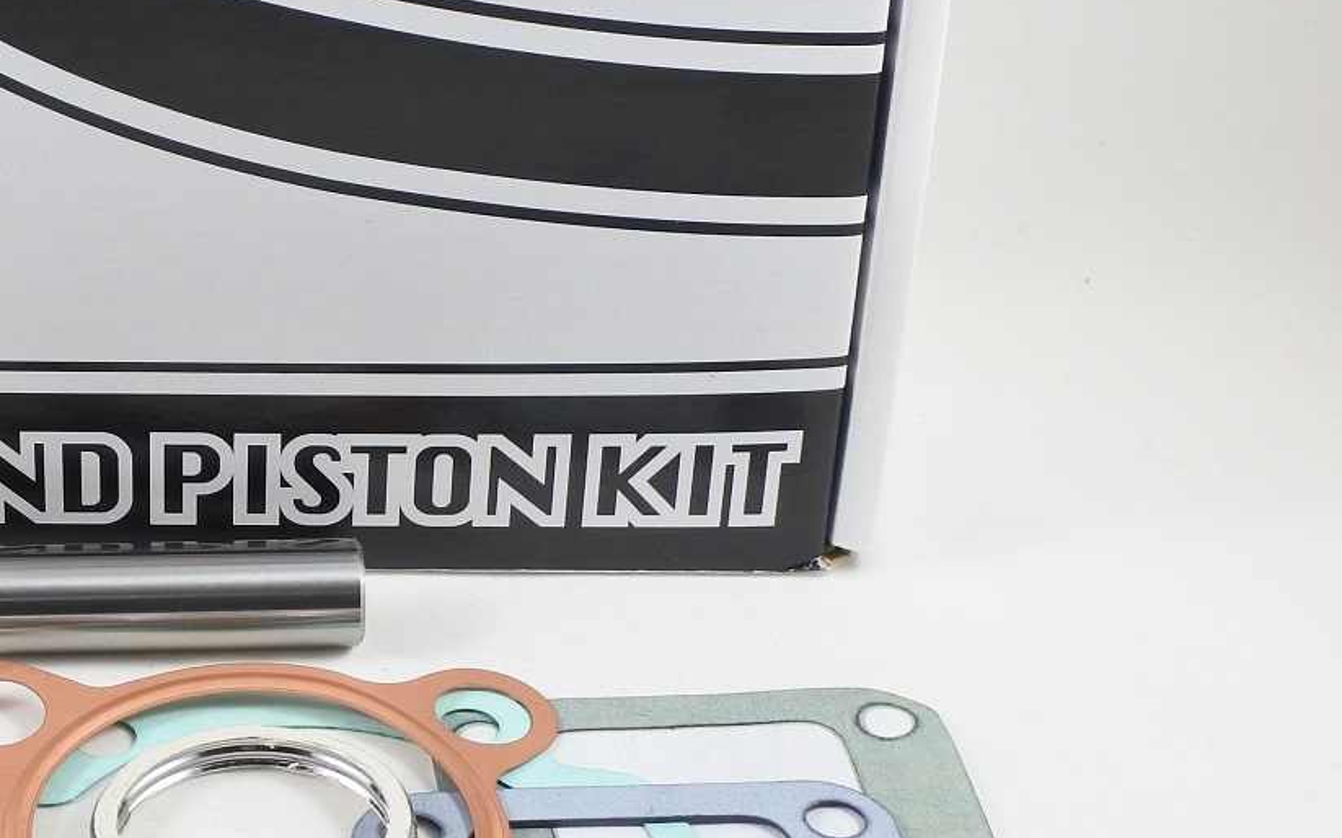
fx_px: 2267
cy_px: 300
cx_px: -4
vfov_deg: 20.9
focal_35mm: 62
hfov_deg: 30.6
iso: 450
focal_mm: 10.4
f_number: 3.5
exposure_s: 1/125
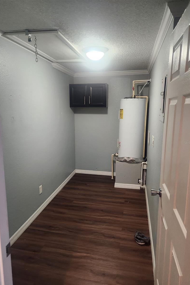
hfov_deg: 53.1
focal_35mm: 24
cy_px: 142
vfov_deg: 73.8
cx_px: 93
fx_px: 190
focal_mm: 5.4
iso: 400
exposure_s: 1/120
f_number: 1.8
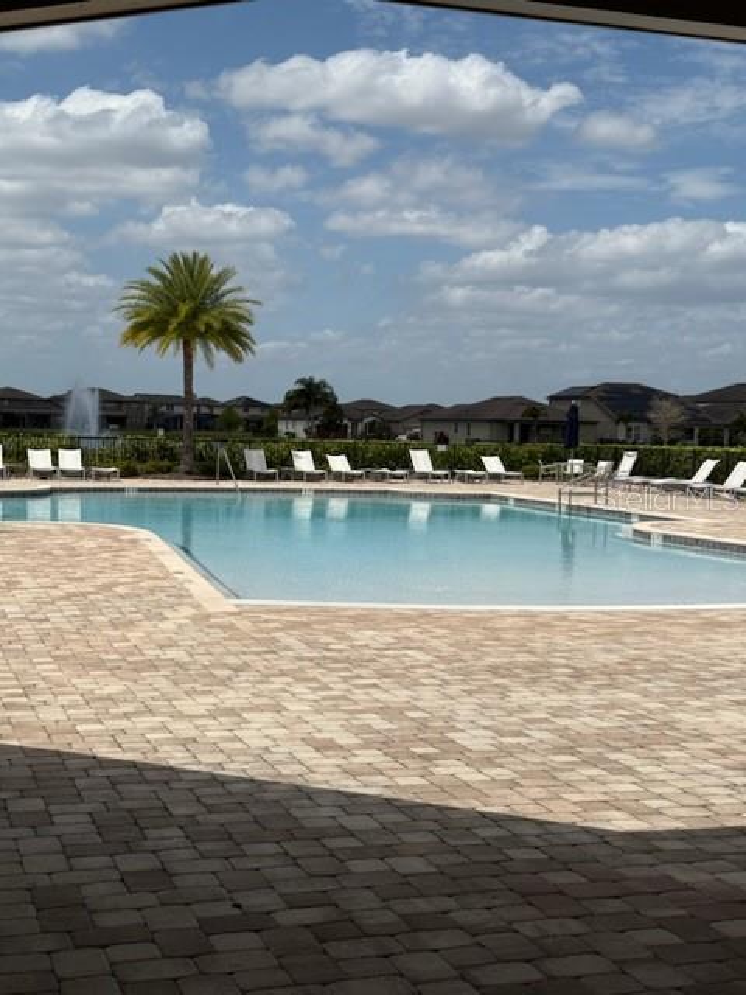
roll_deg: -1.6
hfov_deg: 30.3
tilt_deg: -2.6
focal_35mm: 48
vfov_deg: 39.7
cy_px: 498
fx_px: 1379
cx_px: 373
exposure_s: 1/11364
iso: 64
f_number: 1.78
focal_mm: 6.76
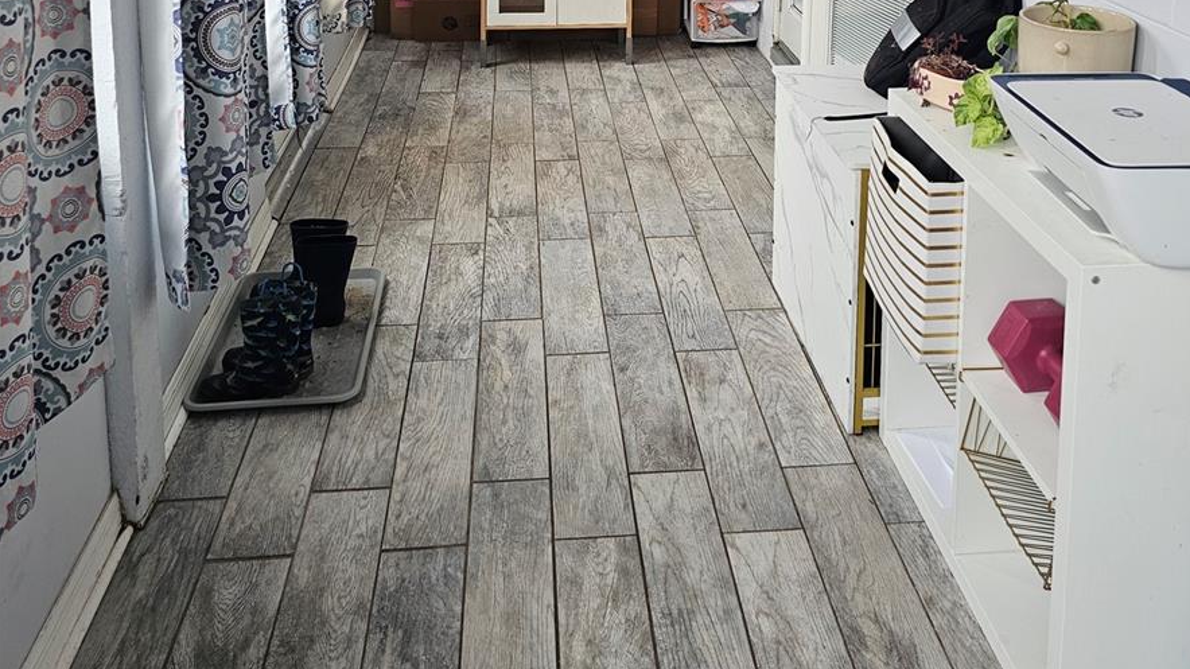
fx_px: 1073
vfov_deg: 30.5
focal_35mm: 34
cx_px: 603
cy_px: -92
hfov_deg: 58.0
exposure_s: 1/207
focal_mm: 6.3
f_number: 1.7
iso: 100
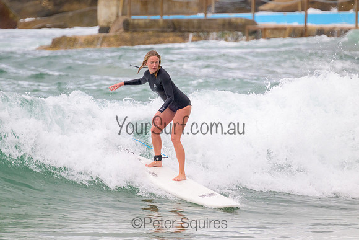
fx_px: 8509
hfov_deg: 2.4
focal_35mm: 853
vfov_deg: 1.6
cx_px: 169
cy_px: 113
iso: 1250
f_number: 11
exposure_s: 1/1250
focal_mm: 800
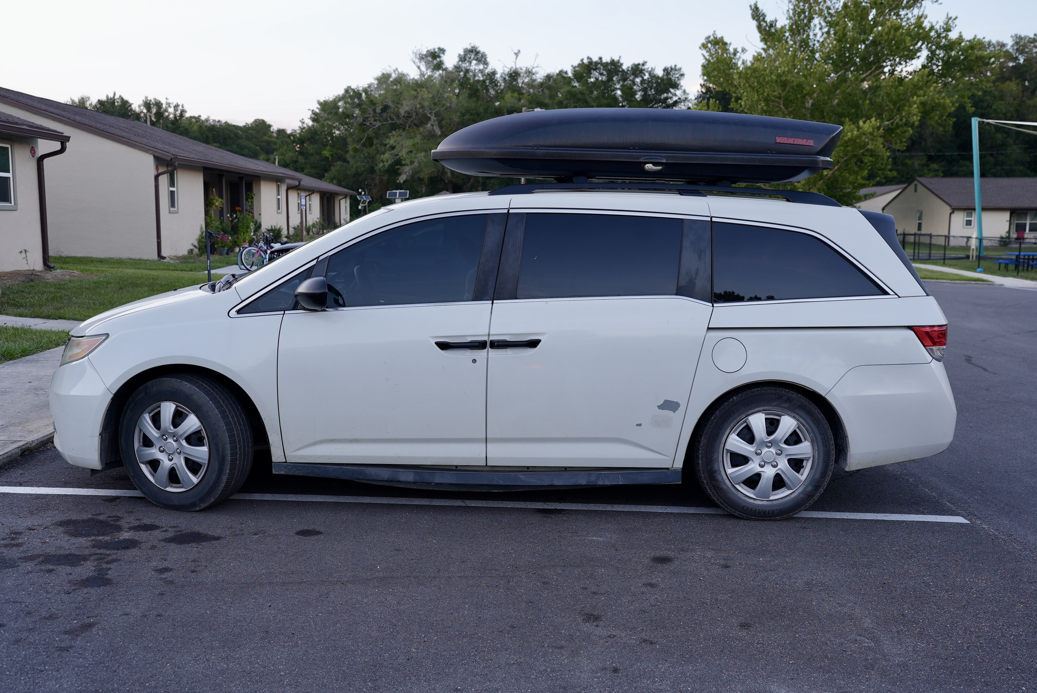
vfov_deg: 37.9
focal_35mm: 35
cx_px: 518
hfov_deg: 54.4
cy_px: 346
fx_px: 1009
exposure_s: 1/60
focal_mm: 35
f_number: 4
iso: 160
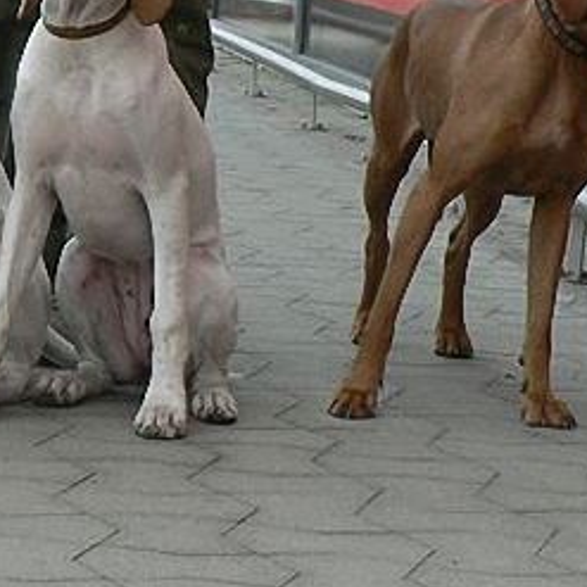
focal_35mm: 174
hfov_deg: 10.0
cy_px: 57
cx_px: 48
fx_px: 3338
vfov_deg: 10.0
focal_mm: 12.6
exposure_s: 1/400
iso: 200
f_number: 4
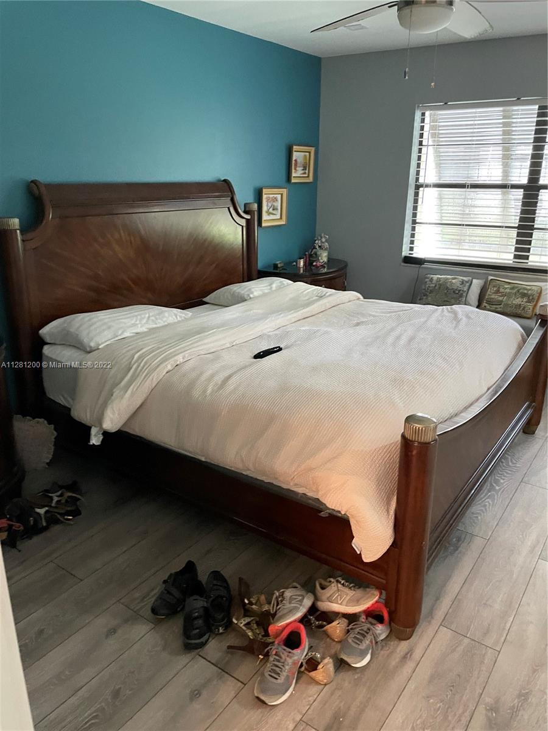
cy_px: 366
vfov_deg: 67.3
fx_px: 549
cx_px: 274
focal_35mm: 26
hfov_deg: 53.1
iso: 640
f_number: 1.6
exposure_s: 1/40
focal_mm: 4.2
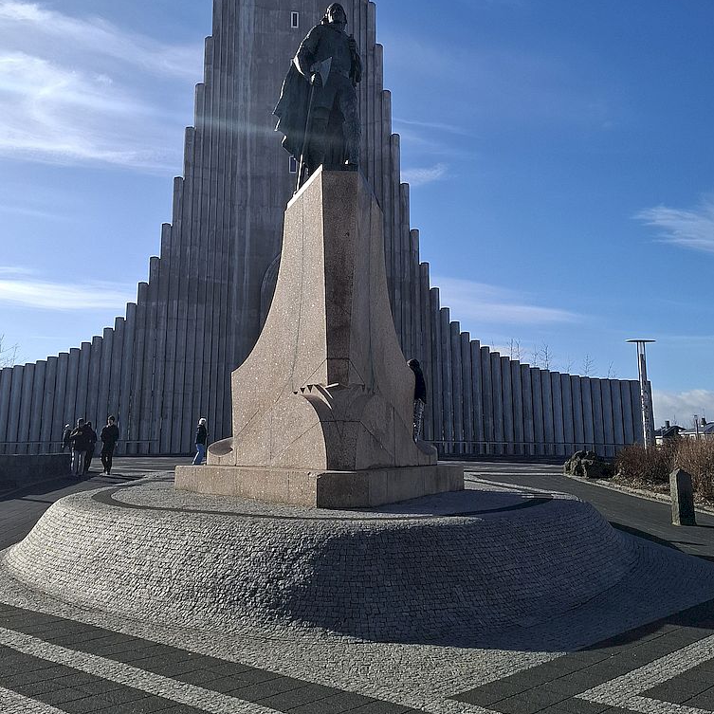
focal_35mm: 36
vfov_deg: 45.3
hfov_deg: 46.0
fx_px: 840
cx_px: 368
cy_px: 233
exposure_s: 1/2513
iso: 50
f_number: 1.8
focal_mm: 5.54
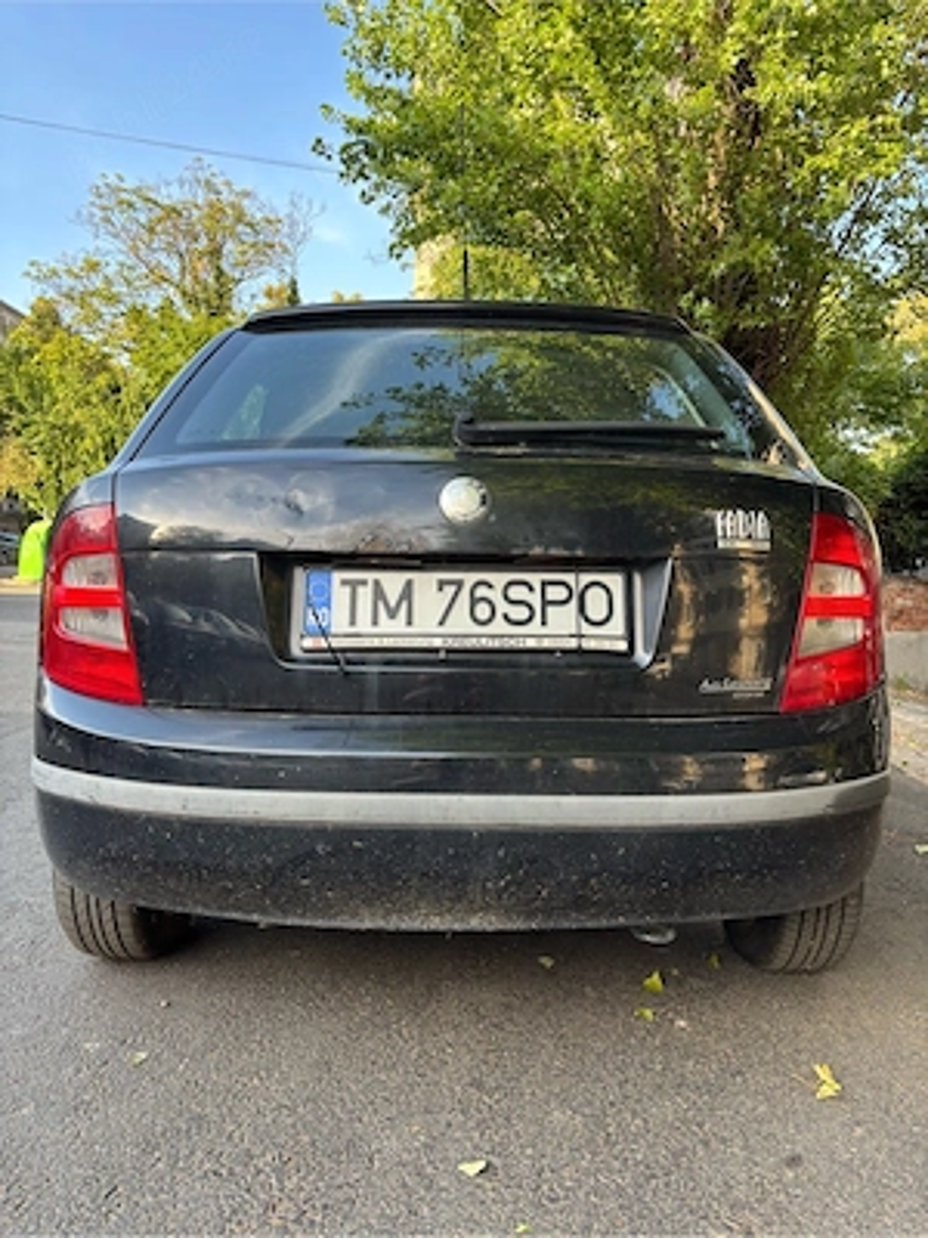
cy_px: 619
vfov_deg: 67.3
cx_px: 464
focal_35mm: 26
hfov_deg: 53.1
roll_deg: -2.8
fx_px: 929
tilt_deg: -3.5
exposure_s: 1/153
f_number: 1.6
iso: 40
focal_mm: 5.96
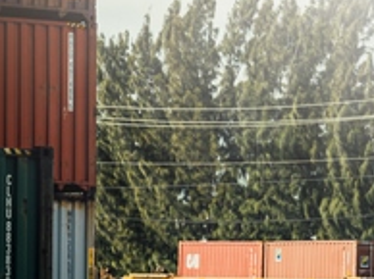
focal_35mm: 198
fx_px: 2137
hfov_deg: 9.6
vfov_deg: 7.5
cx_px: 625
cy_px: 260
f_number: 7.1
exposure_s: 1/80
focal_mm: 57
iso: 100
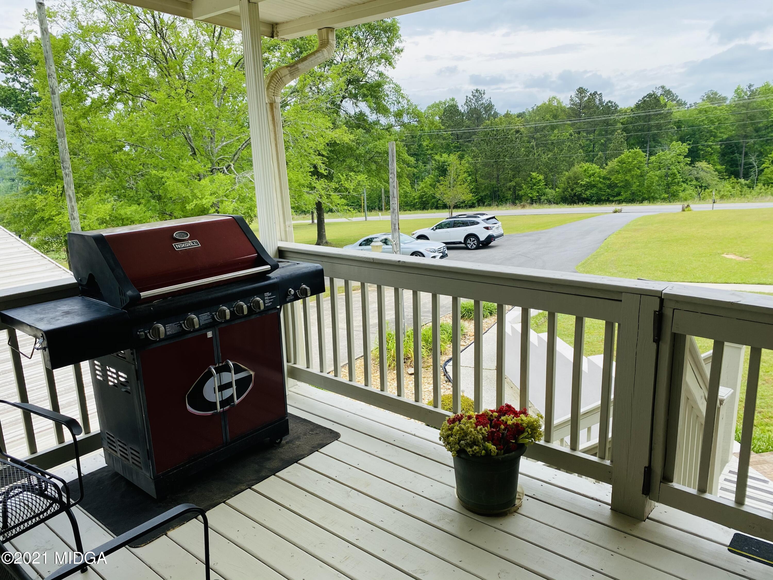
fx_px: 581
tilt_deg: -13.2
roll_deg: +2.1
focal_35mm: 26
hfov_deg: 67.3
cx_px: 386
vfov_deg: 53.1
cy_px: 290
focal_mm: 4.25
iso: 32
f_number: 1.8
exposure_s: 1/1147
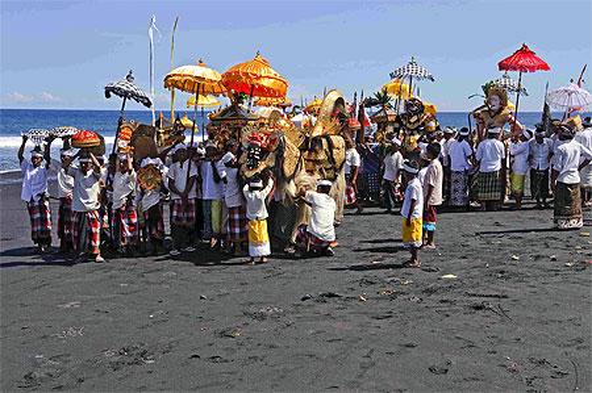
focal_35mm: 40
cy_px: 196
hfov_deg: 48.5
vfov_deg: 33.3
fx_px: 657
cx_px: 296
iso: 200
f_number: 16
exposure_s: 1/180
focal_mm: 40
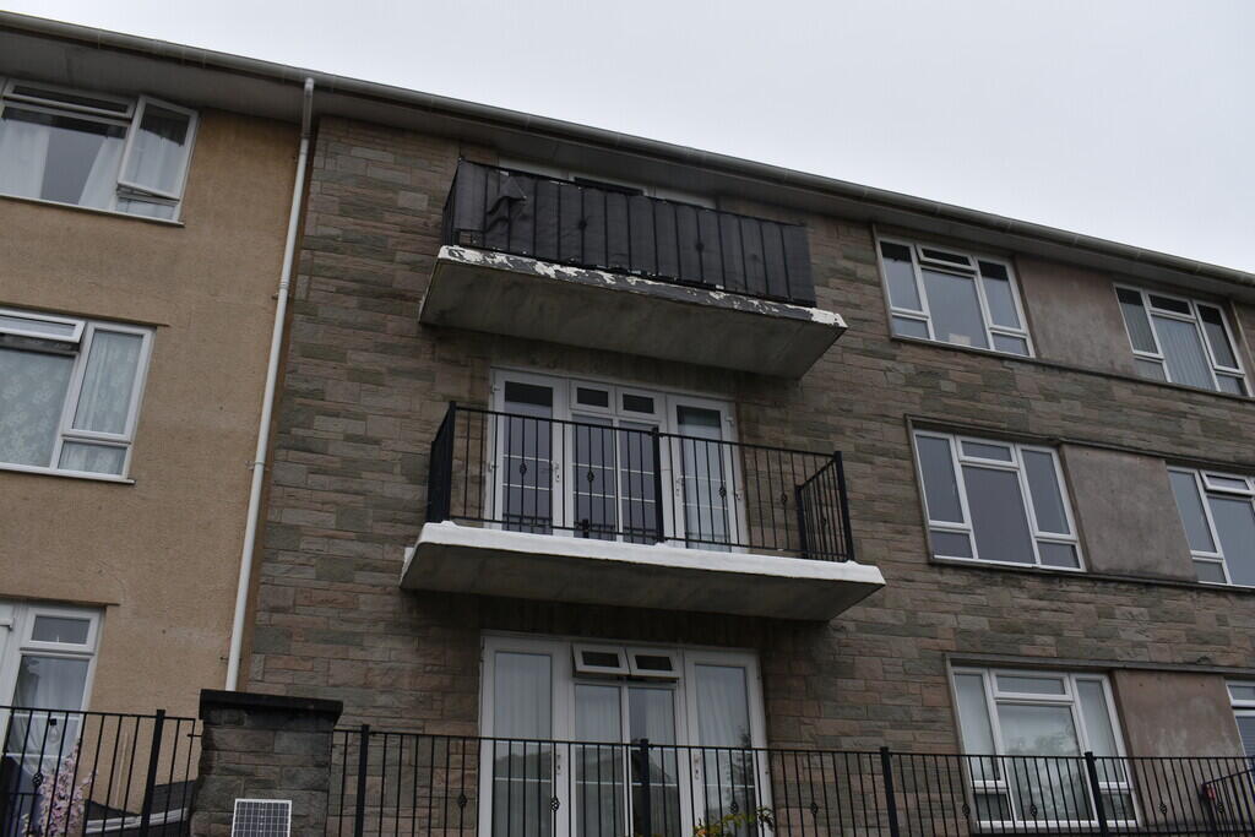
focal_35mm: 32
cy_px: 418
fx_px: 1098
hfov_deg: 59.5
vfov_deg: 41.7
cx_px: 628
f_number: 7.1
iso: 200
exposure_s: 1/250
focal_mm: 21
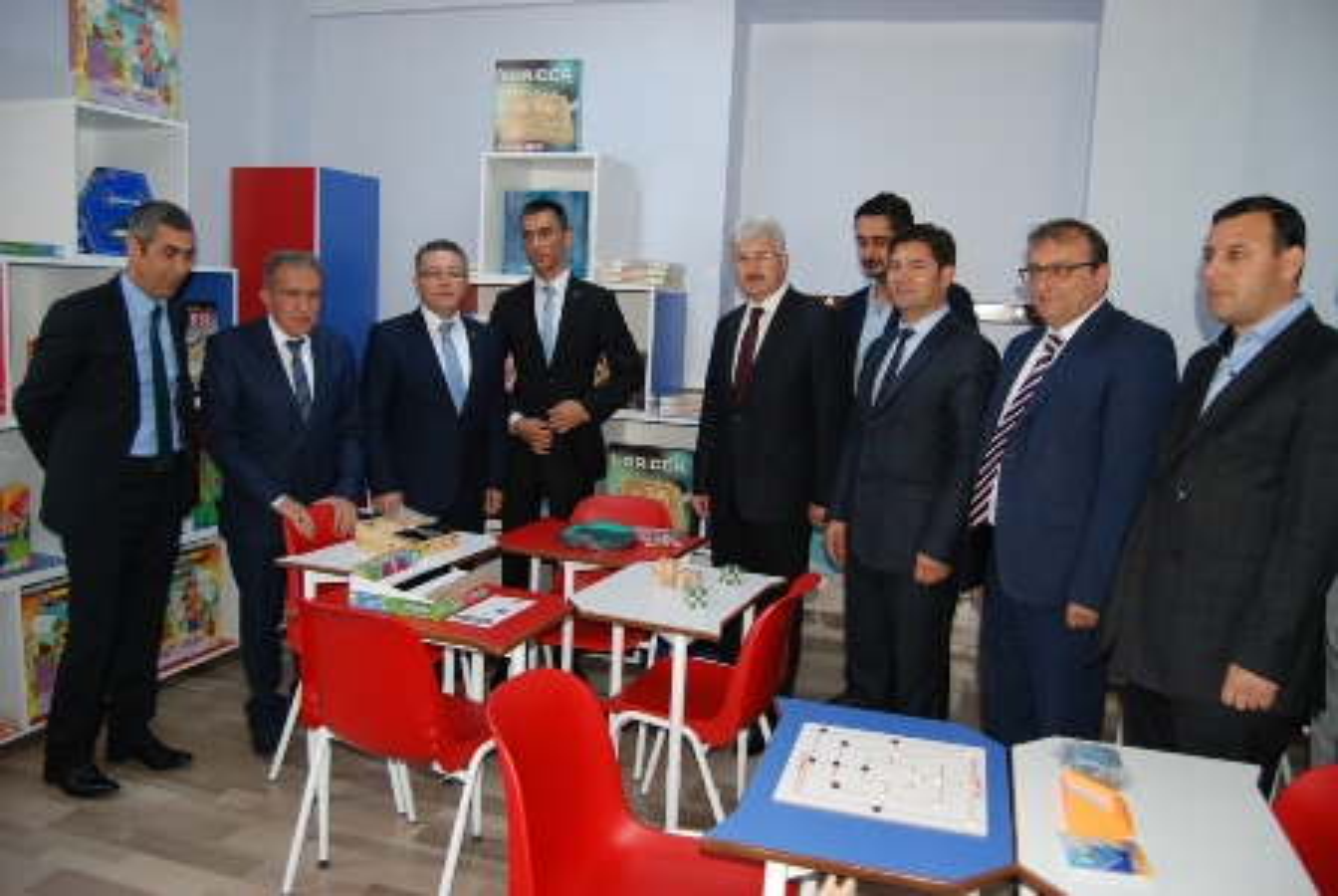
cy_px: 448
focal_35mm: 27
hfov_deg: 67.3
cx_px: 669
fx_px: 1005
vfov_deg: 48.1
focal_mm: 18
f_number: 4
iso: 400
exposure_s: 1/60
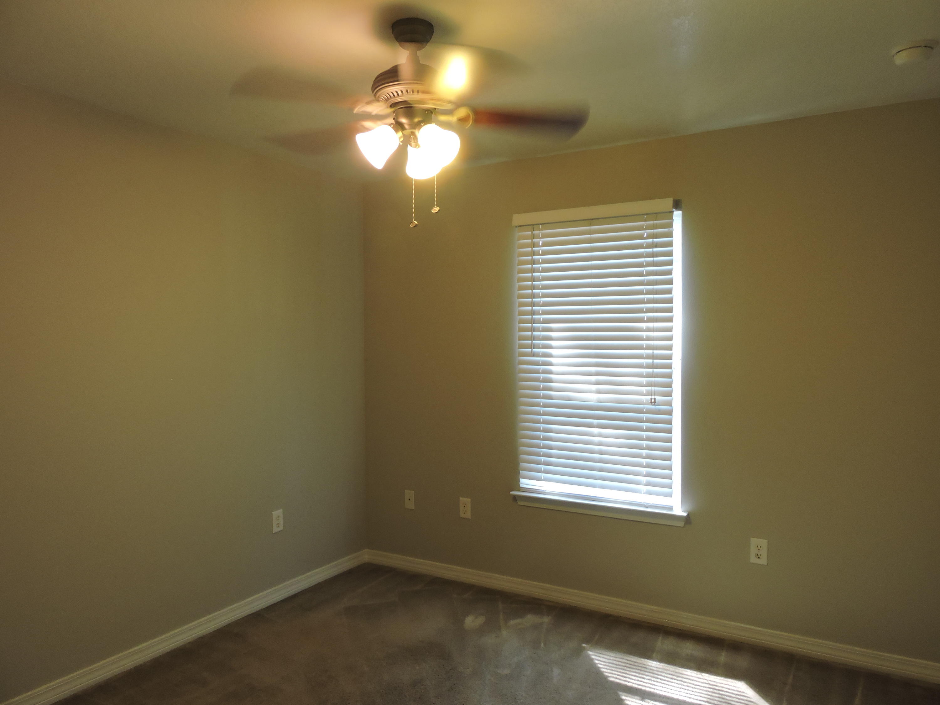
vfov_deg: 56.8
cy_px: 352
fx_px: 652
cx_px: 470
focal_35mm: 24
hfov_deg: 71.6
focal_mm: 4.3
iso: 220
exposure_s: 1/30
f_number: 3.3
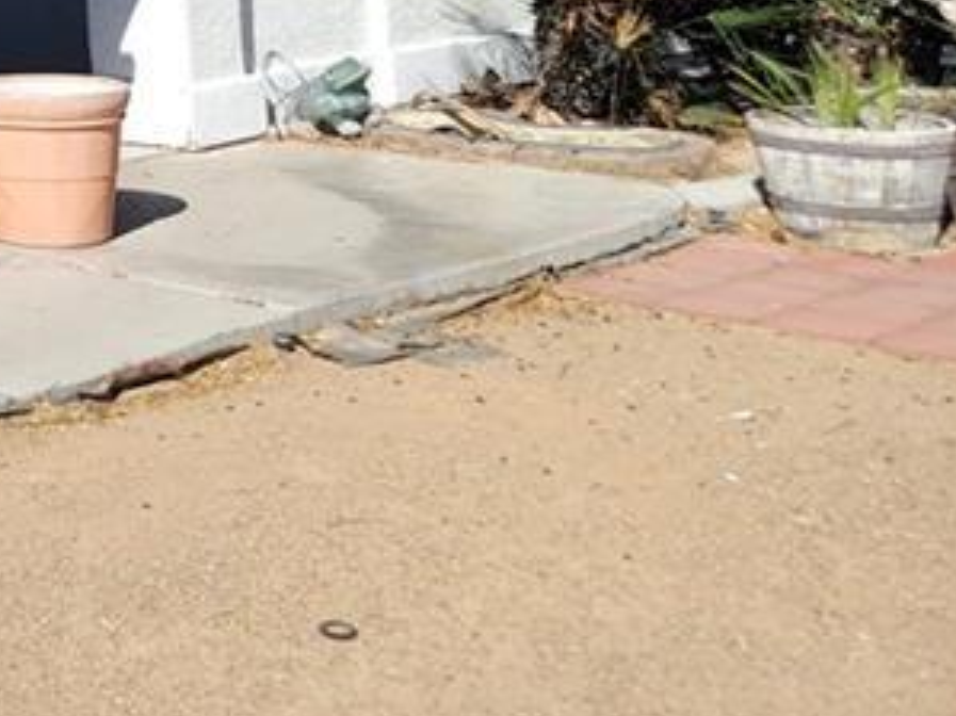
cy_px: -195
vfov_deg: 20.2
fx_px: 1850
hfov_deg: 24.9
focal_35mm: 67
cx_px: -307
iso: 20
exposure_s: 1/997
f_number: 1.8
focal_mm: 7
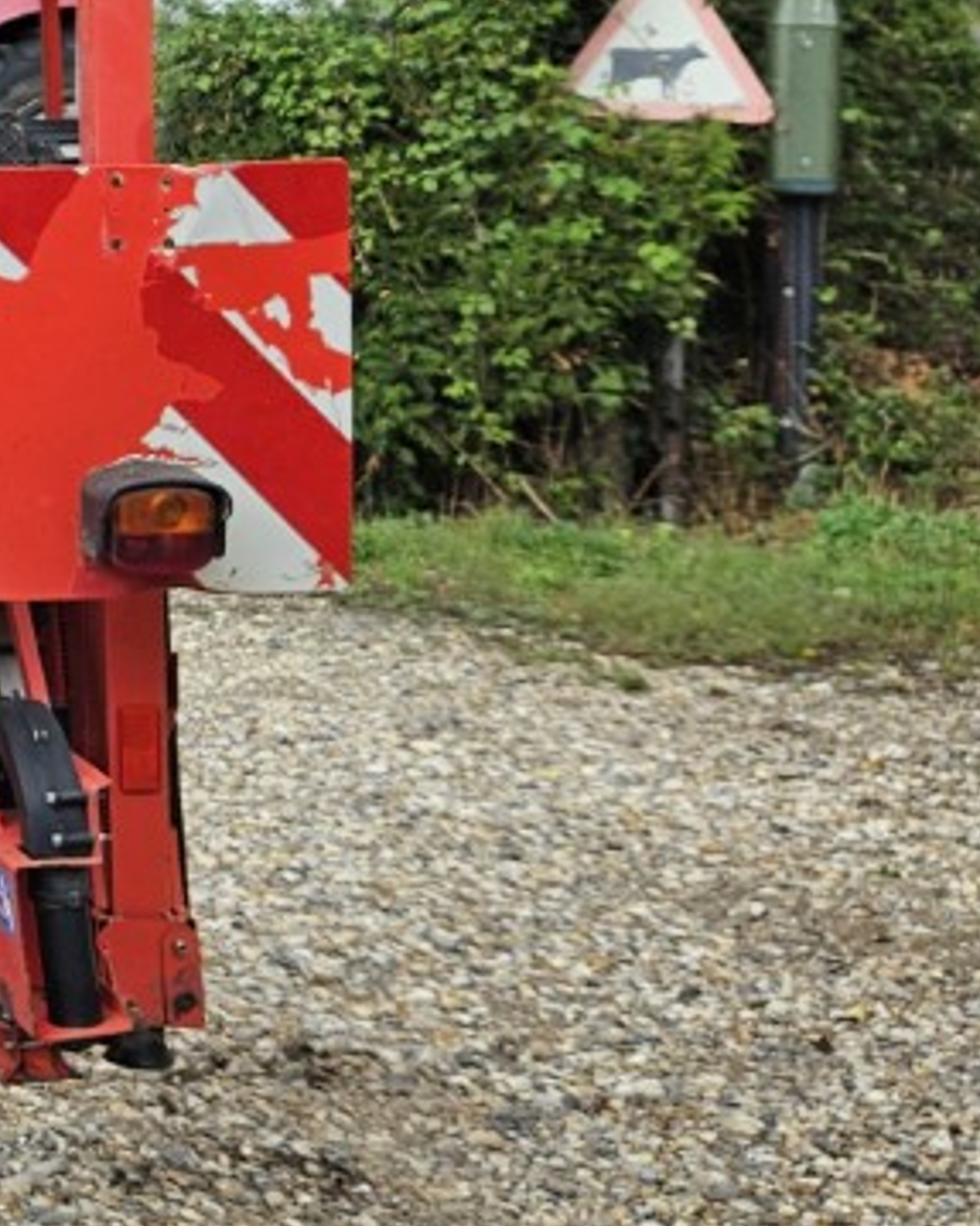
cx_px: -1134
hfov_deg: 13.8
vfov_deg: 20.7
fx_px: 3264
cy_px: 34
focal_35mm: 90
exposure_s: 1/438
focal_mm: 5.4
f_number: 1.8
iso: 25
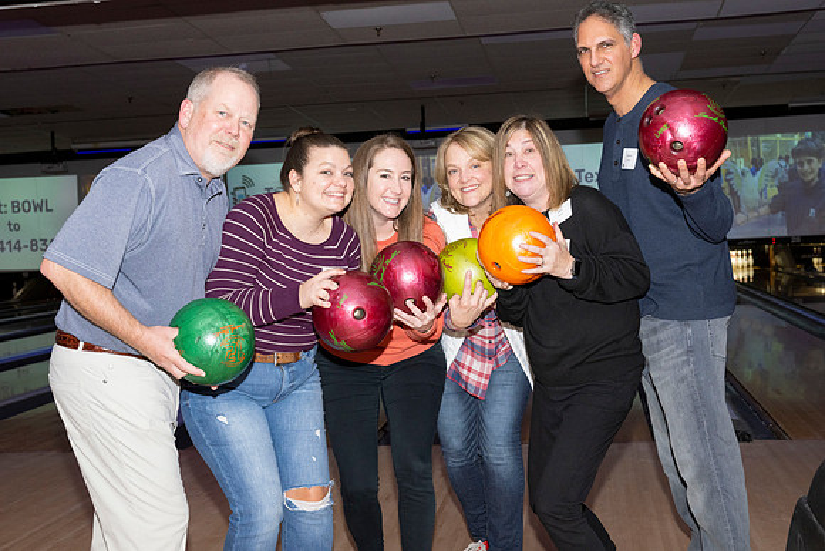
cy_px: 276
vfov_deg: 30.5
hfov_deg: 44.5
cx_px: 412
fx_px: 1009
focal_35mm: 44
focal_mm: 44
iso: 1600
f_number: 5.6
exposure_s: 1/100
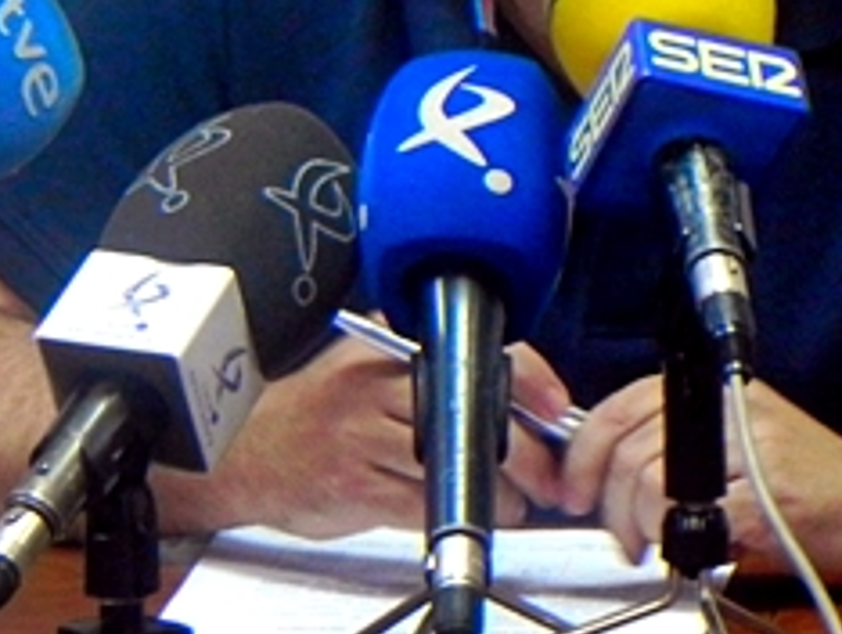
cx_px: 479
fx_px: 10933
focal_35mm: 449
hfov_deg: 4.4
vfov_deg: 3.3
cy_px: -43
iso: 400
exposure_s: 1/19.5
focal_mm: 25.7
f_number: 4.5
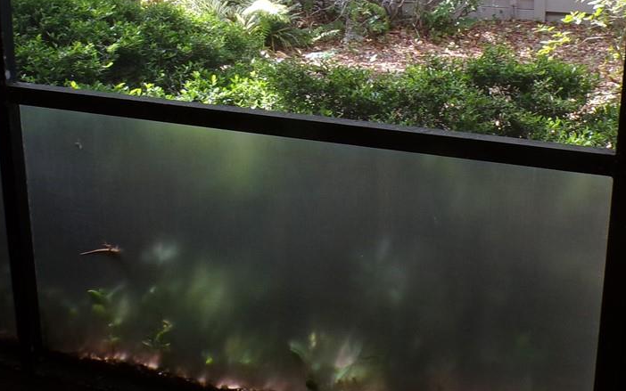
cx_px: 363
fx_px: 990
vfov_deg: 22.3
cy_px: 143
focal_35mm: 58
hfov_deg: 35.0
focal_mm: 4.3
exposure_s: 1/40
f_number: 4.4
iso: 100
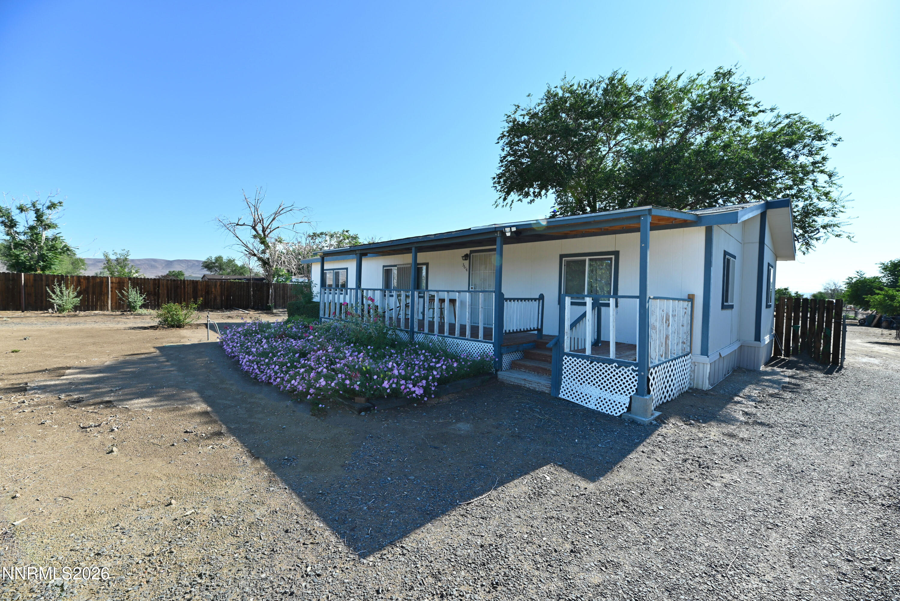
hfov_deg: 104.2
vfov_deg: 81.2
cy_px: 300
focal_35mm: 14
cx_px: 450
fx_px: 350
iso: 100
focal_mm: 14
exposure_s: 1/320
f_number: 6.3
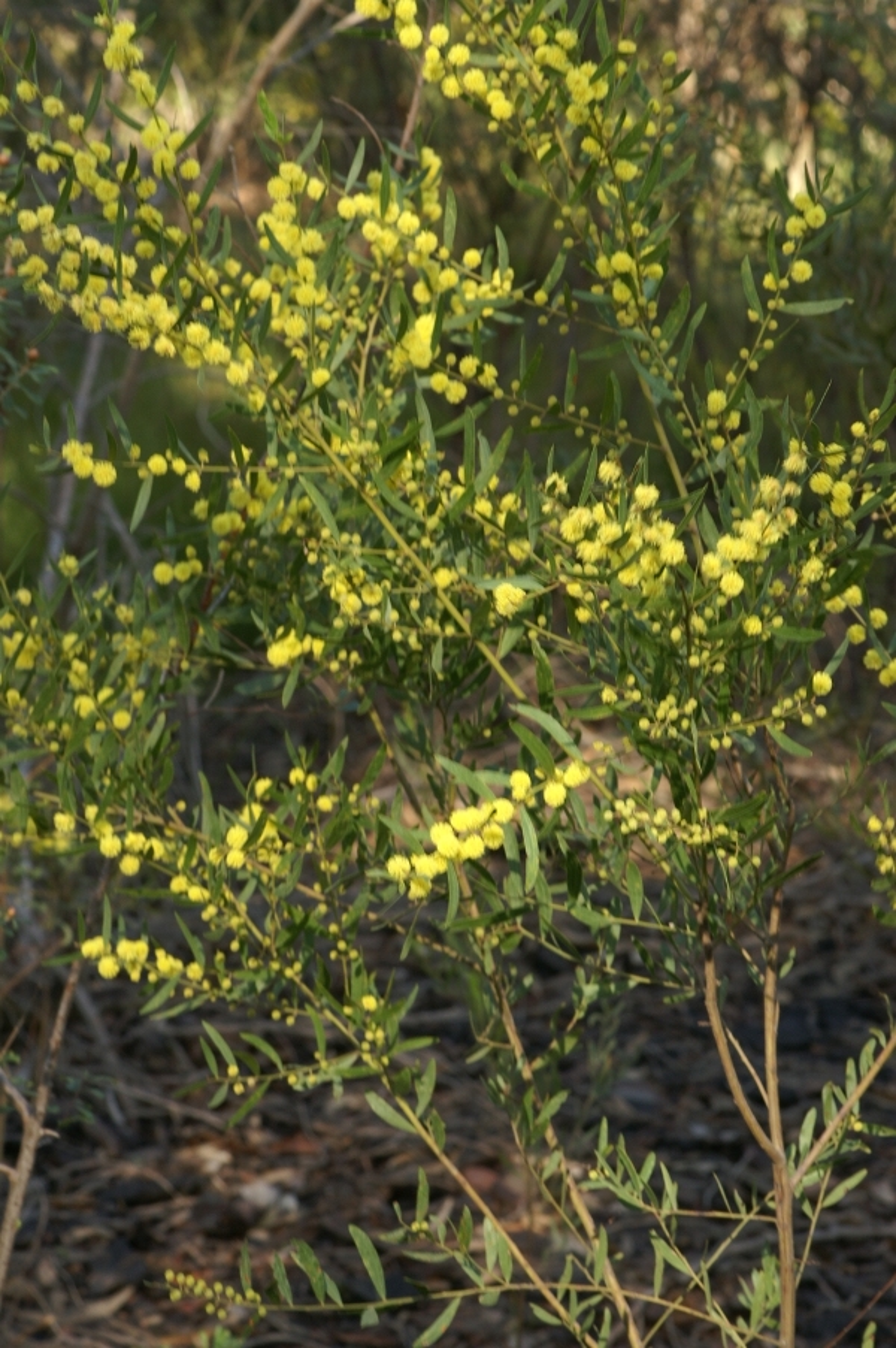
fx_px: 5608
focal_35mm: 150
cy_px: 674
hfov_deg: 9.1
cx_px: 448
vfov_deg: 13.7
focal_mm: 100
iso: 100
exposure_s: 1/13
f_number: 11
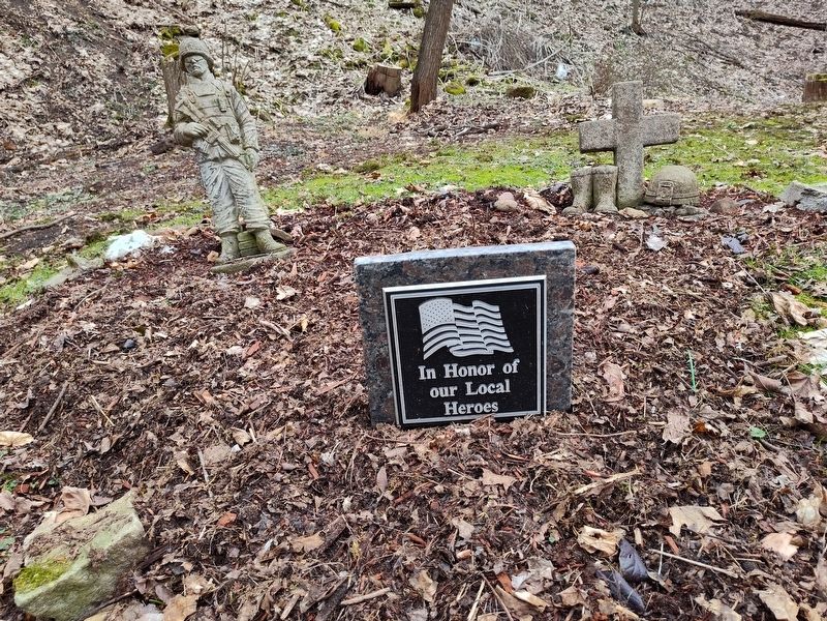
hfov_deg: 73.9
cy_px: 310
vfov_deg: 58.9
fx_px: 549
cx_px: 414
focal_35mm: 23
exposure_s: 1/120
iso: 112
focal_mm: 5.56
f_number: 1.8
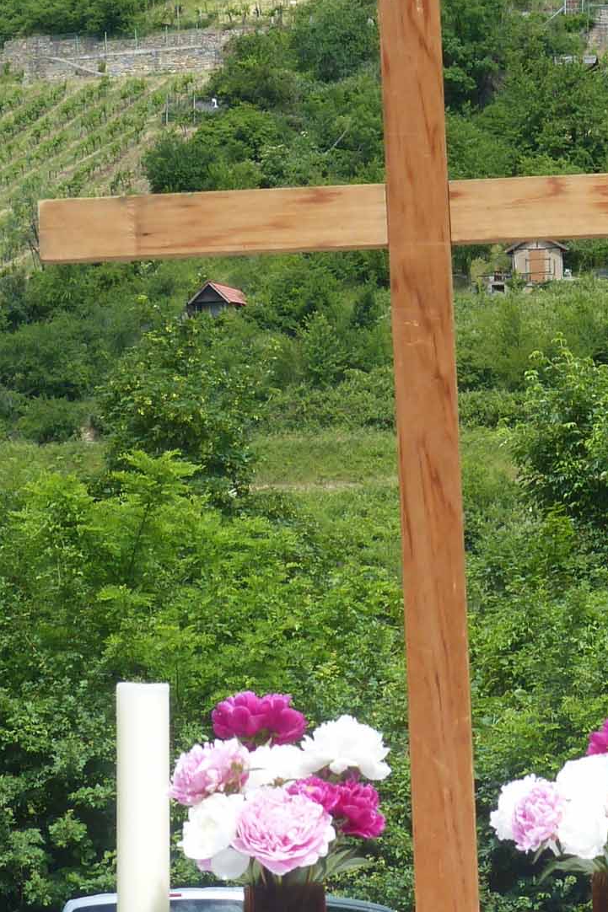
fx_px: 5549
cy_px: 171
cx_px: 566
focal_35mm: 219
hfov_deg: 6.3
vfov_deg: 9.4
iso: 100
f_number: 4
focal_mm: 16
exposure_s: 1/640
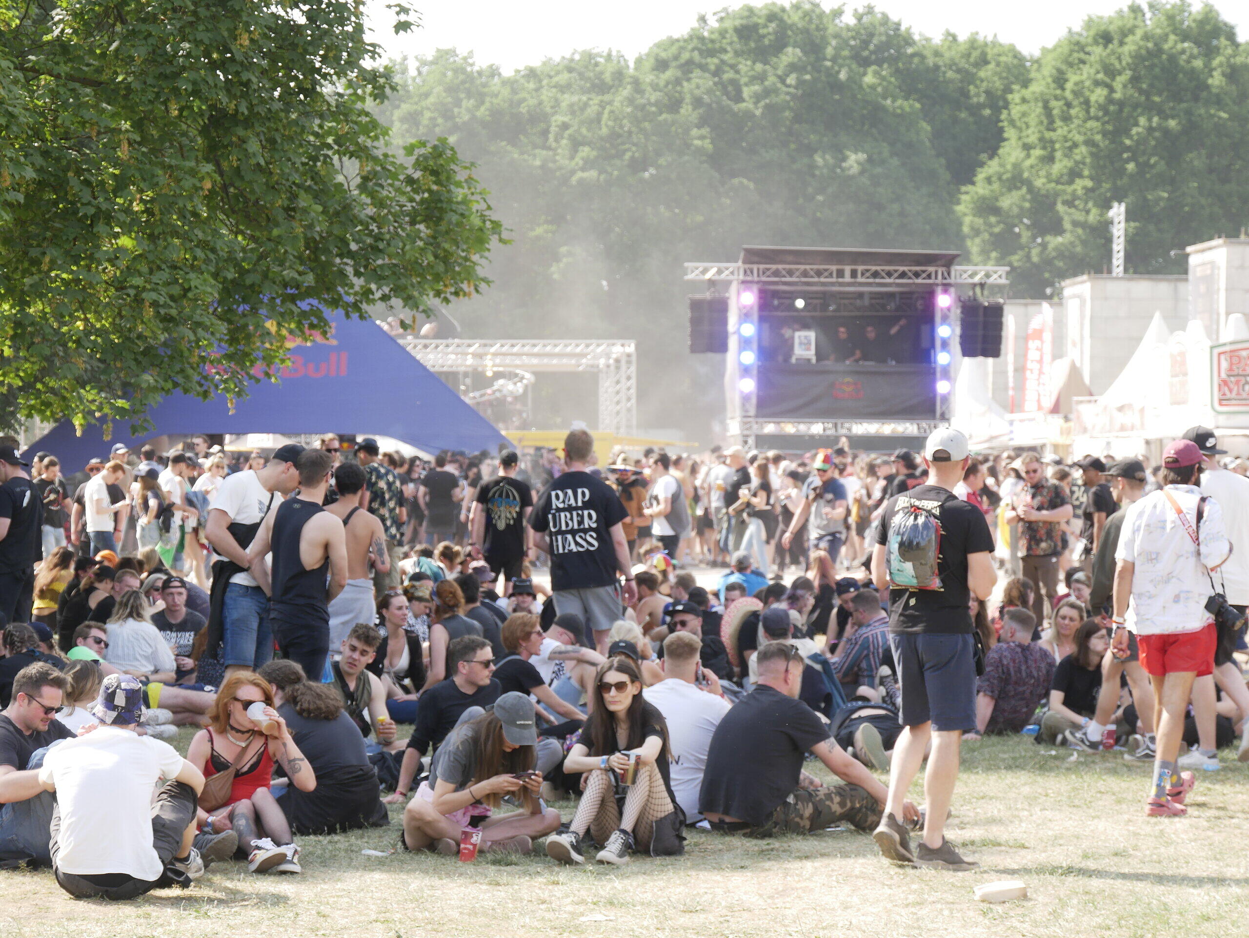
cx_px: 624
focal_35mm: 130
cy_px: 469
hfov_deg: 15.2
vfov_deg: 11.4
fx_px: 4692
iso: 200
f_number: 5.3
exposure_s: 1/250
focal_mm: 65
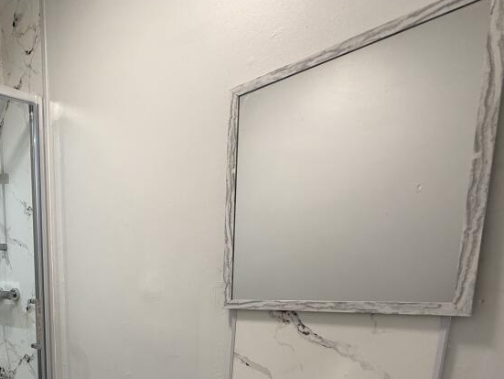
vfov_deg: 47.8
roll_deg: +1.7
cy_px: 340
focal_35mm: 26
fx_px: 379
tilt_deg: -10.2
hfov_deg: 58.2
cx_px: 56
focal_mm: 2.22
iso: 160
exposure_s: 1/100
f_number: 2.2
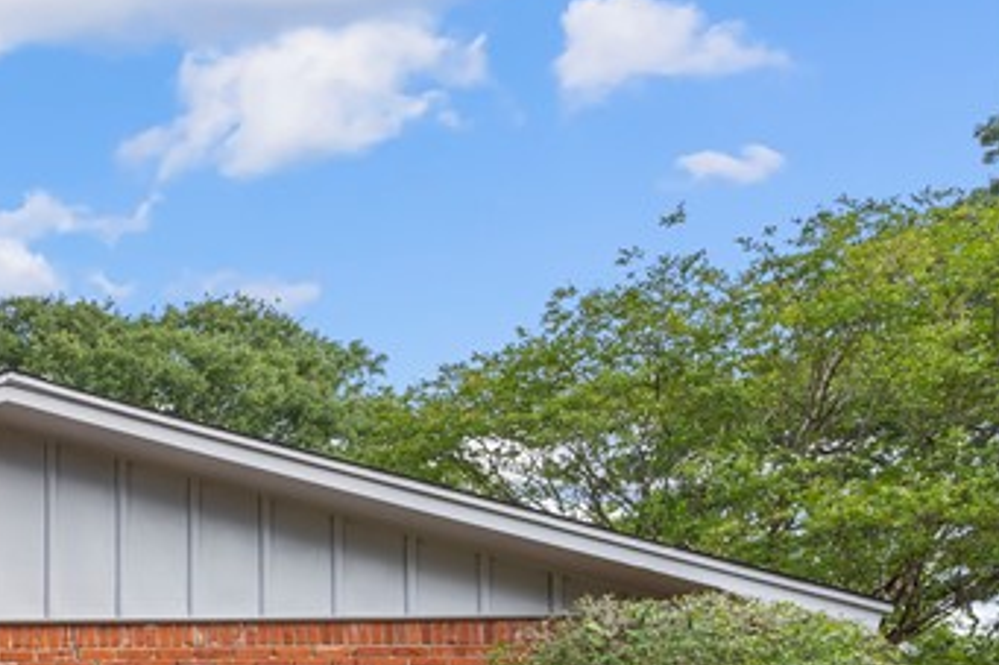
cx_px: -583
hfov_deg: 25.8
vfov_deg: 23.2
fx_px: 1415
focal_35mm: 51
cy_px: 882
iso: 200
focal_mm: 16
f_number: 8
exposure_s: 1/125
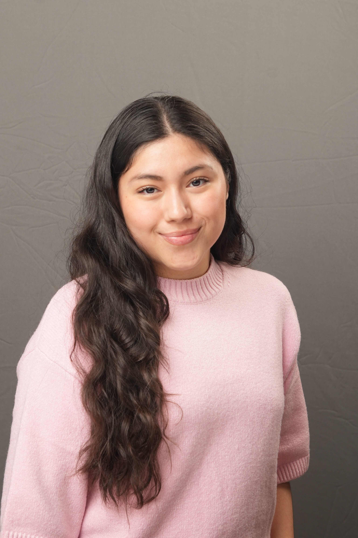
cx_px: 179
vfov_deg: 25.7
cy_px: 269
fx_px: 1178
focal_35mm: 79
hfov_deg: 17.3
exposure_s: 1/250
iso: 200
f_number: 6.3
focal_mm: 53.1
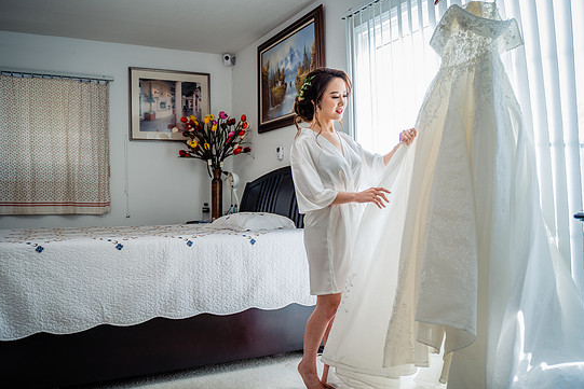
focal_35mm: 30
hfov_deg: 61.9
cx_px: 279
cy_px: 202
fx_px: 487
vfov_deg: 43.6
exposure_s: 1/160
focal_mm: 28
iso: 250
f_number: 2.8
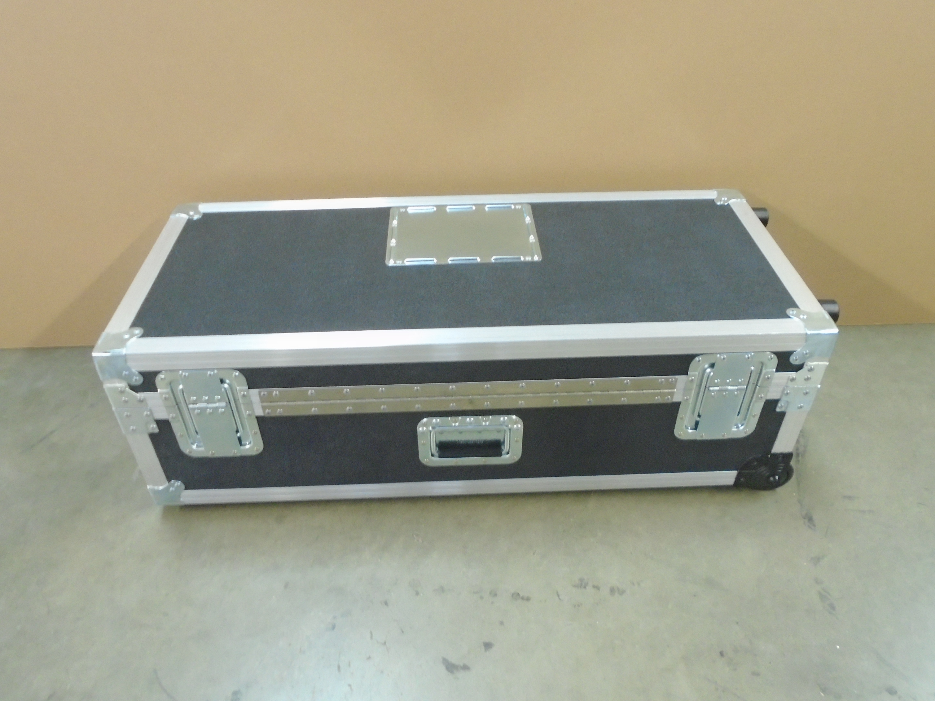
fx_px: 702
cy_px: 350
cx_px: 468
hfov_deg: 67.3
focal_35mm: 26
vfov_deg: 53.1
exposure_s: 1/6
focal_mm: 4.6
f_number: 3.2
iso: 400
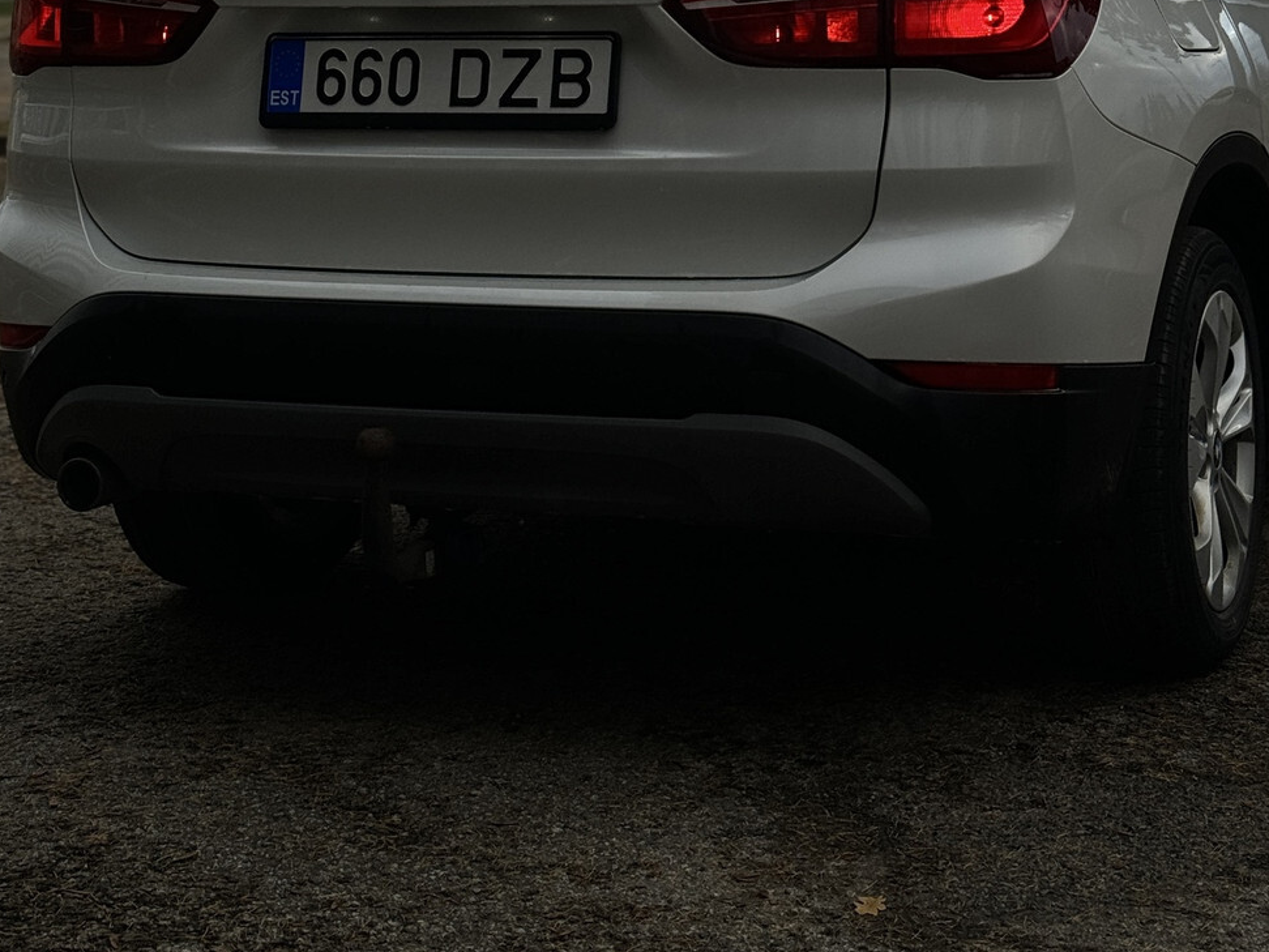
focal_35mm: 79
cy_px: 33
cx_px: 748
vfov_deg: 18.3
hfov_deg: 24.7
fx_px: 2896
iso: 64
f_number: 1.78
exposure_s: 1/3817
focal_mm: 6.76
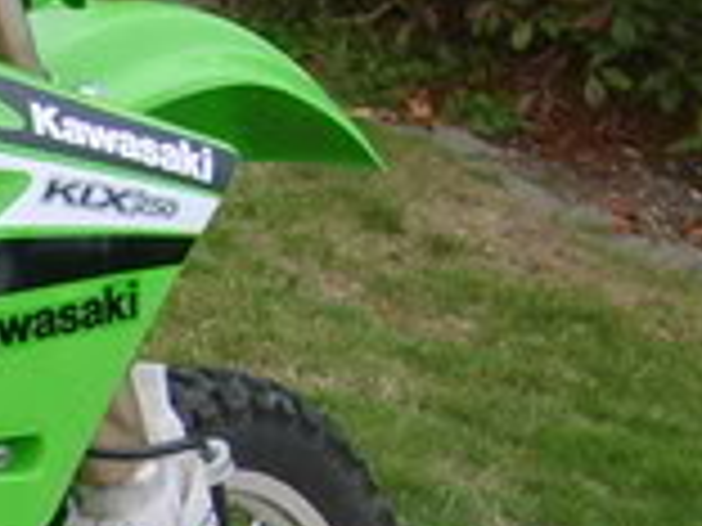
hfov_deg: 10.0
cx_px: -828
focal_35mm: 179
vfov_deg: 8.1
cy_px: 899
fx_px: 3630
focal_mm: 5.8
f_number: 2.8
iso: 50
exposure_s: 1/250
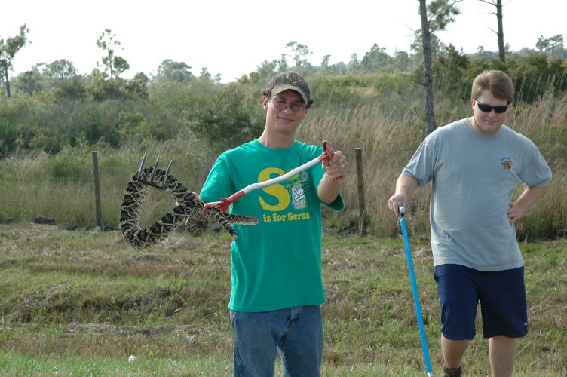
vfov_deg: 16.2
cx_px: 284
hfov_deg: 24.2
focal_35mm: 84
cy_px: 188
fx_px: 1322
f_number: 8
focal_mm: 56
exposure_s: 1/160
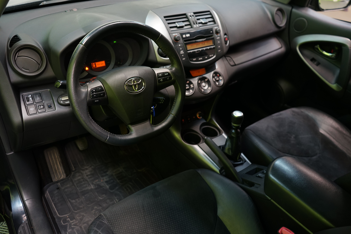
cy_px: 117
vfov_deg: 46.4
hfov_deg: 65.5
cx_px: 176
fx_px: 273
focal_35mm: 28
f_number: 3.5
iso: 640
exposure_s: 1/30
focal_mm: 28
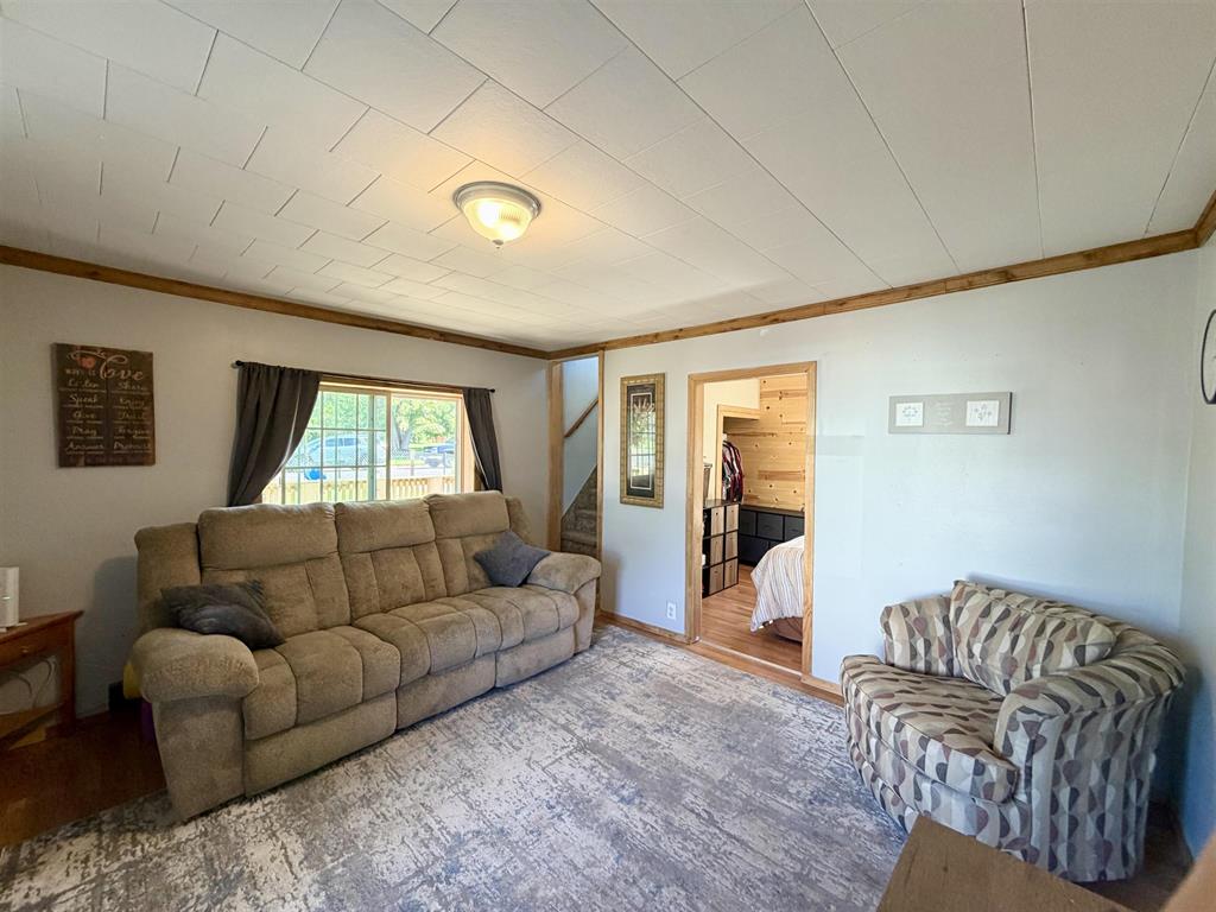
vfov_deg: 85.7
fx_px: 492
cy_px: 456
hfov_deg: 102.1
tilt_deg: -3.7
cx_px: 608
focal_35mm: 14
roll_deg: -0.5
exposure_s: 1/60
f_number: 2.2
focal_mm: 2.22
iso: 200
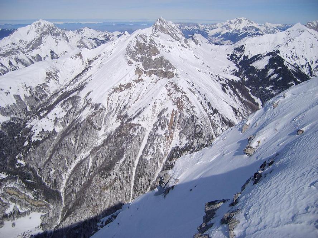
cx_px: 159
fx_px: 322
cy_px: 119
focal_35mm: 35
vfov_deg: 40.7
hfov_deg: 52.6
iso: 50
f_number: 7.1
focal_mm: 5.8
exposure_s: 1/500
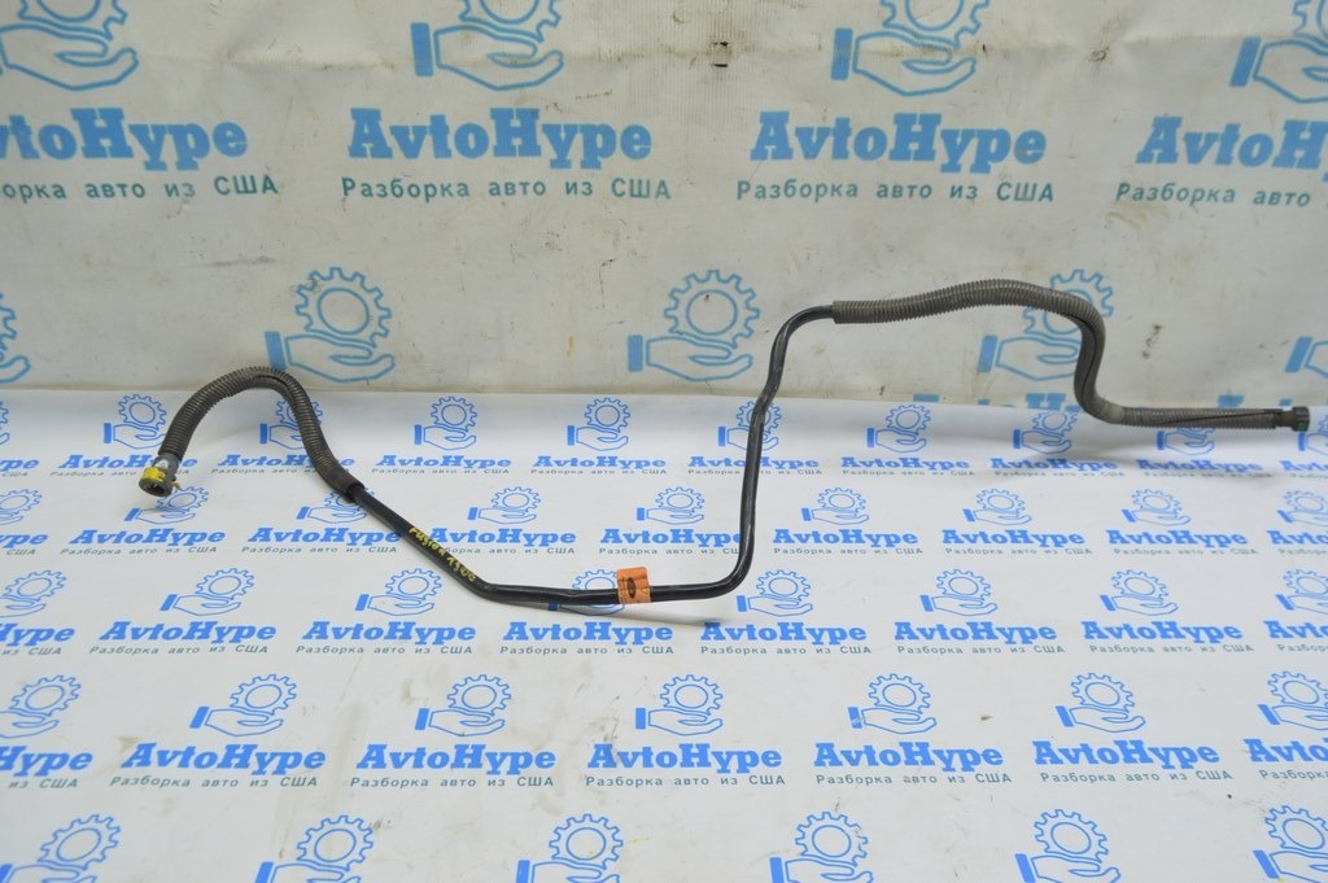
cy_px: 442
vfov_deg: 47.9
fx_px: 995
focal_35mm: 27
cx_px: 664
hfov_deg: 67.4
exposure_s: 1/20
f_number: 5.6
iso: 400
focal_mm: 18
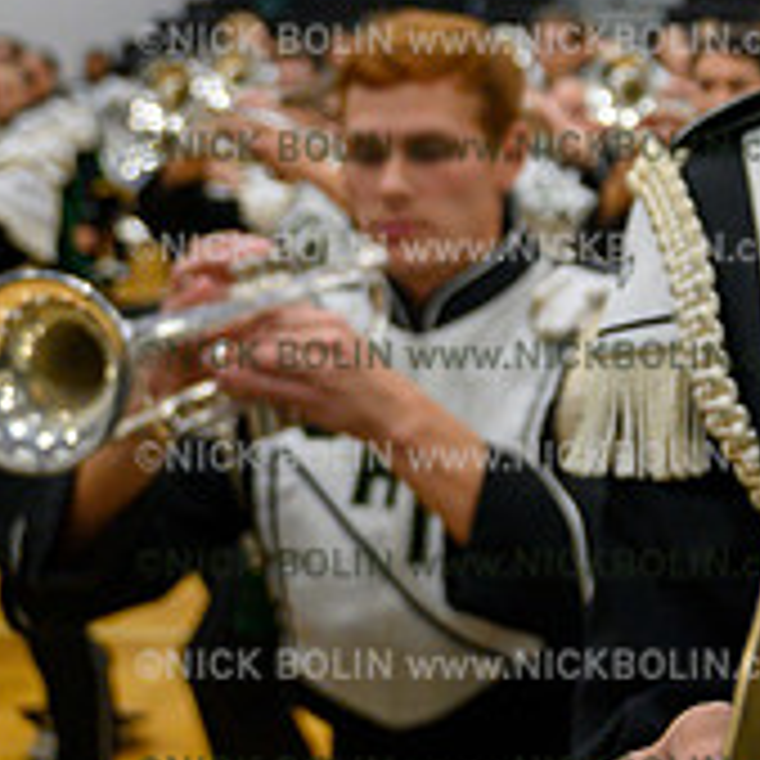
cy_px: 40
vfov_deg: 23.8
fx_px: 1739
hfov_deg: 20.6
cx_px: 1183
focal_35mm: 70
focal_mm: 24
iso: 1250
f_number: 4
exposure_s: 1/250
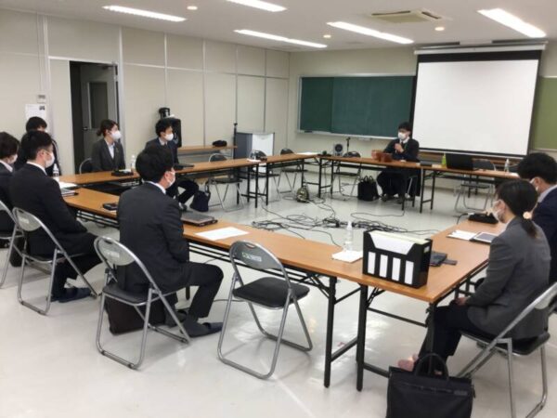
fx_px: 499
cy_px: 209
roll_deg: -3.1
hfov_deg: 58.4
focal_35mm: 31
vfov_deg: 45.4
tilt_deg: -14.2
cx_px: 278
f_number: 2.4
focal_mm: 3.3
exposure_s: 1/30
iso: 25
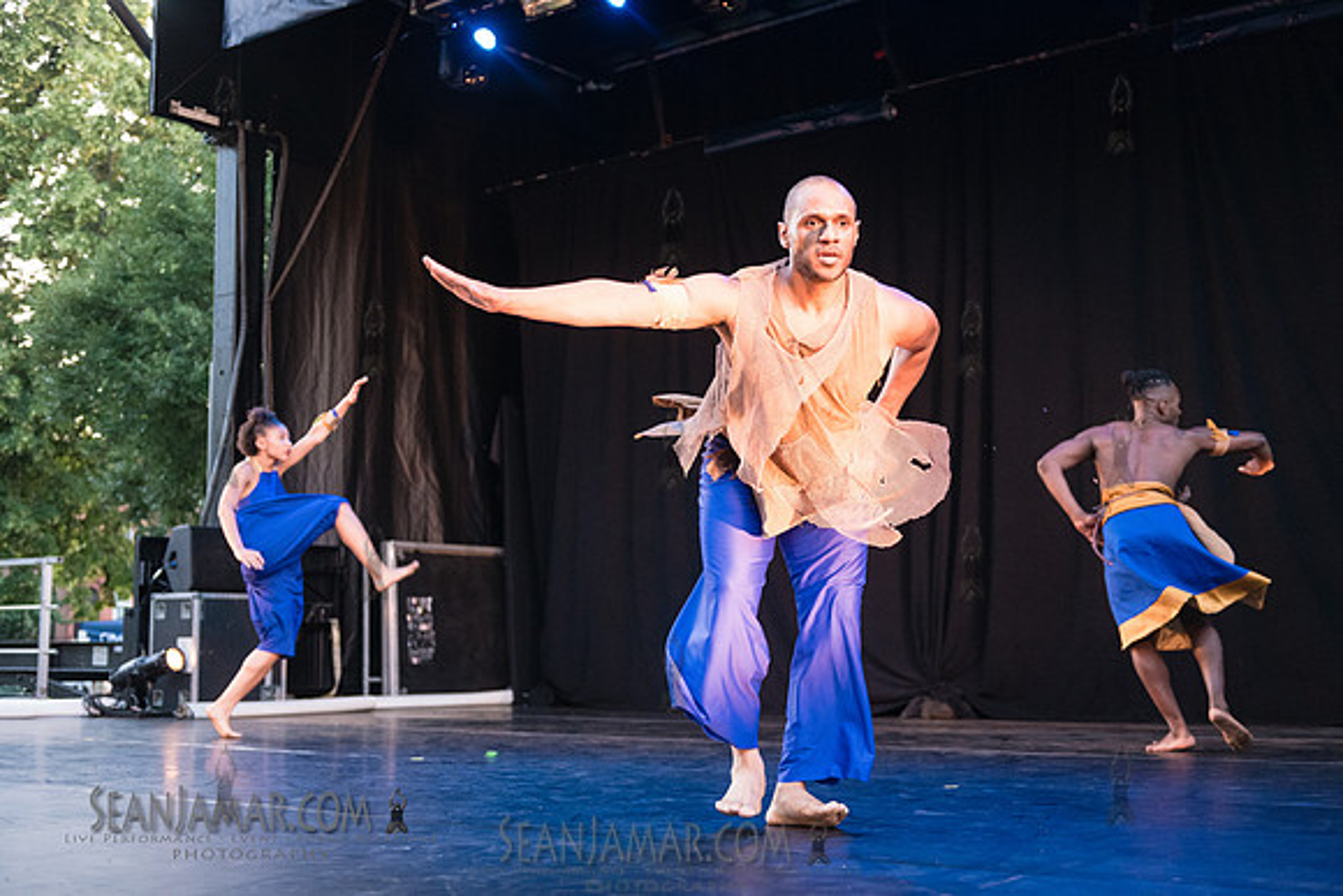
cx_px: 672
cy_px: 448
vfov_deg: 29.9
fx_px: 1679
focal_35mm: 45
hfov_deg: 43.6
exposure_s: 1/400
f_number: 2.8
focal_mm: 45
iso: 3200
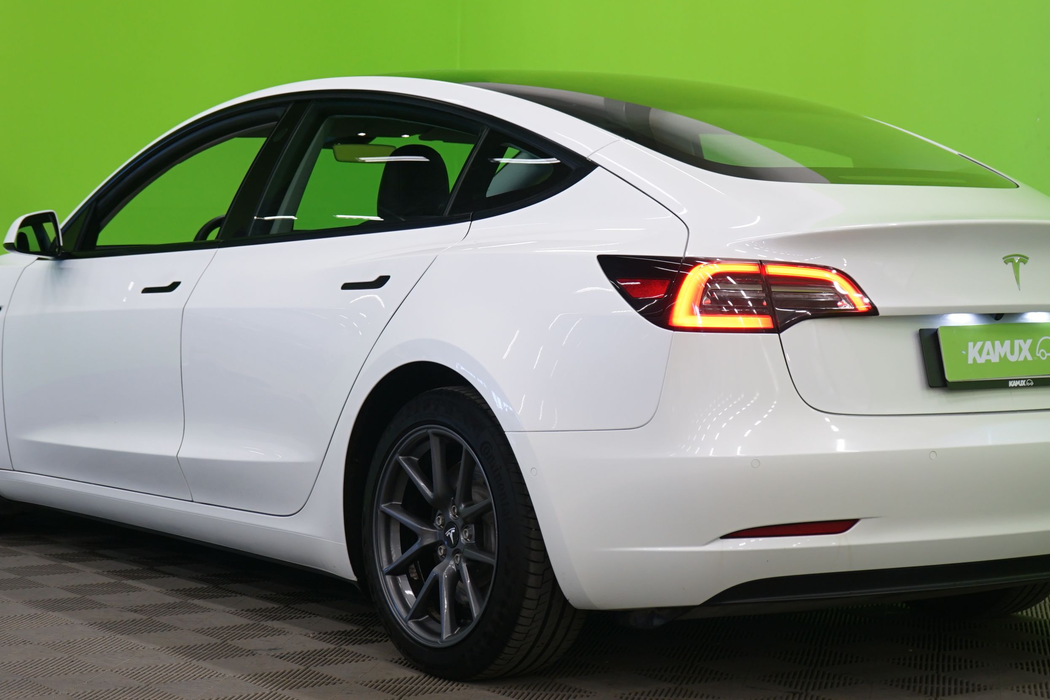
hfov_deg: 25.7
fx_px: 2304
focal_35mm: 79
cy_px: 276
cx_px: 540
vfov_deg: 17.3
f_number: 5
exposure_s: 1/10
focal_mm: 50
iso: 400
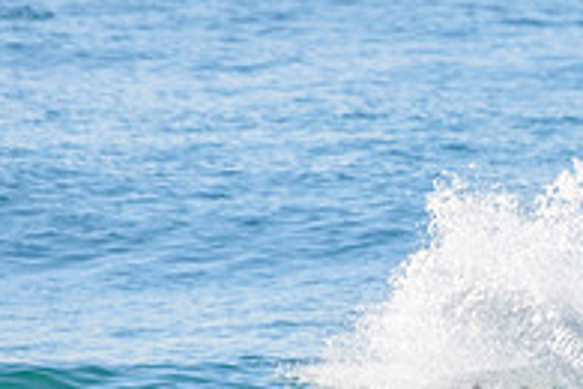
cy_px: 405
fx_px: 29601
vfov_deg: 0.8
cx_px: 780
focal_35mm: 1828
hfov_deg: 1.1
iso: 220
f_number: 5.6
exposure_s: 1/2000
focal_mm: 500
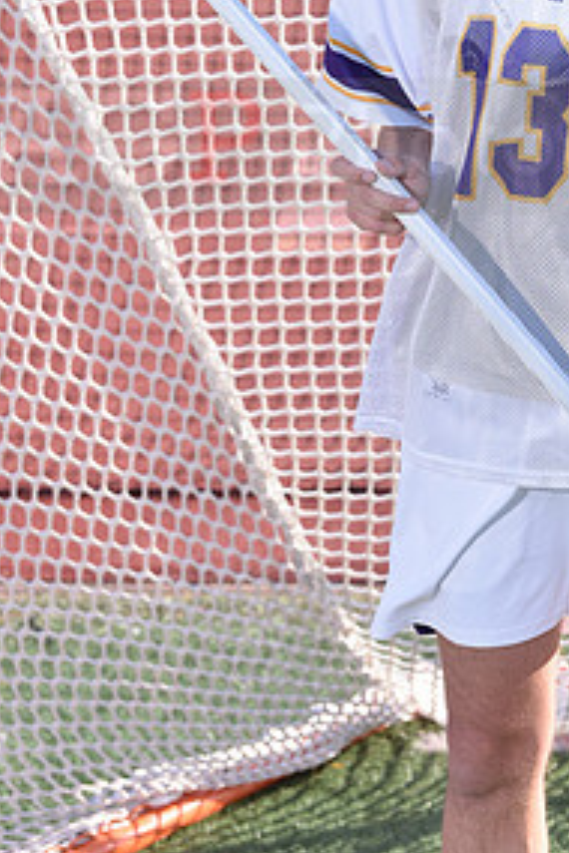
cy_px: 120
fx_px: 5595
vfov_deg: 8.7
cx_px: 505
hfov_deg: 5.8
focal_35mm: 236
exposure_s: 1/250
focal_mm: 116
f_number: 5.6
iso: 125
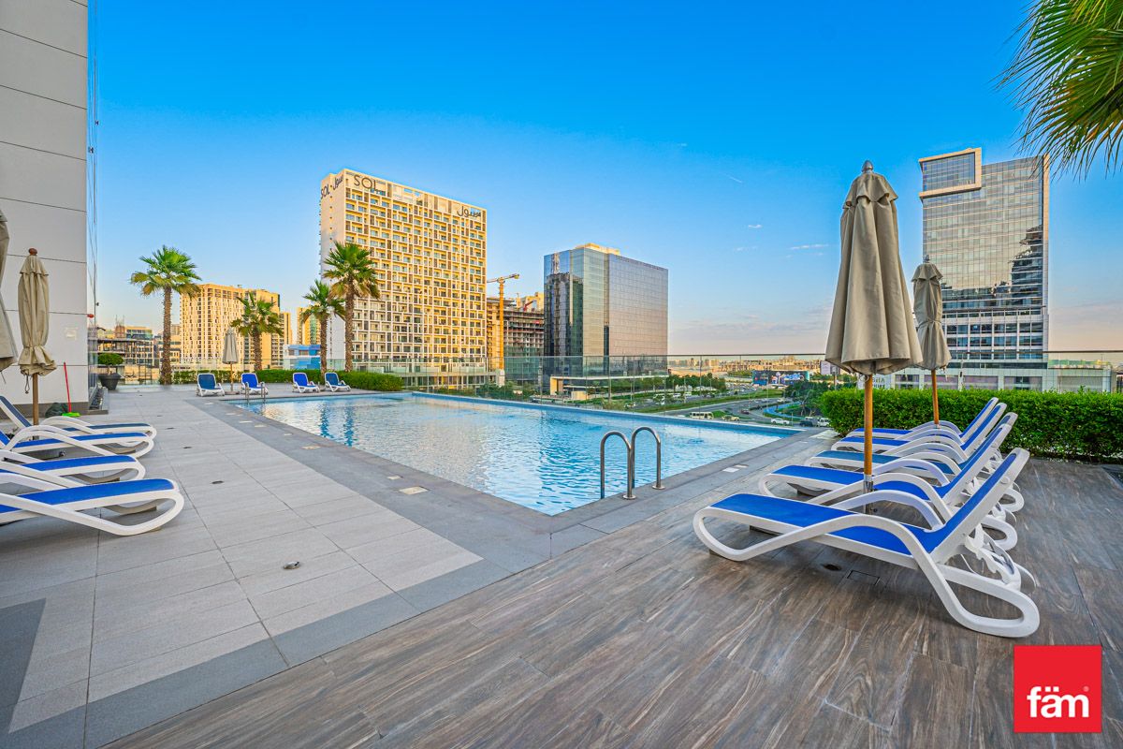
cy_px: 374
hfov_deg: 104.3
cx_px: 562
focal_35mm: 14
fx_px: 437
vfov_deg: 81.2
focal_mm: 14
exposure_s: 1/160
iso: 100
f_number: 5.6
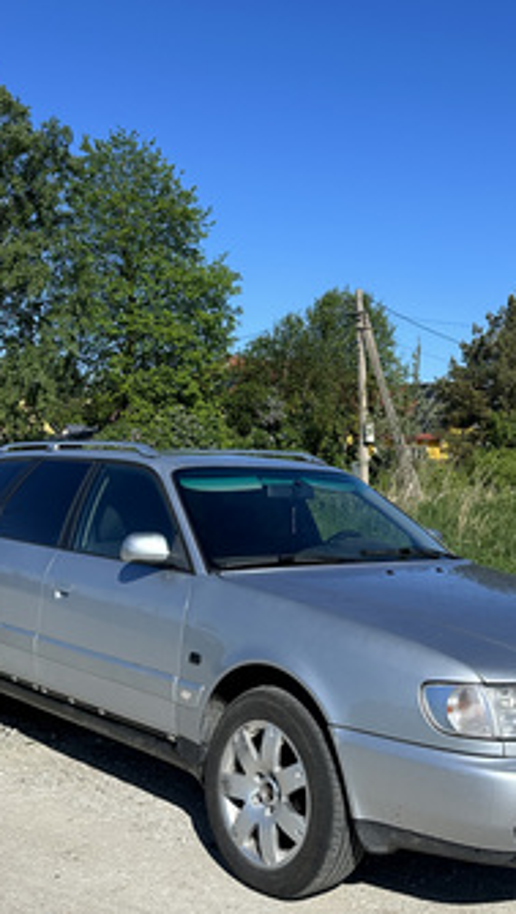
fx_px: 946
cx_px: 321
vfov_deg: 51.3
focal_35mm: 39
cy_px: 371
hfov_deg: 30.4
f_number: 1.78
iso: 80
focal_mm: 6.86
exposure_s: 1/4762
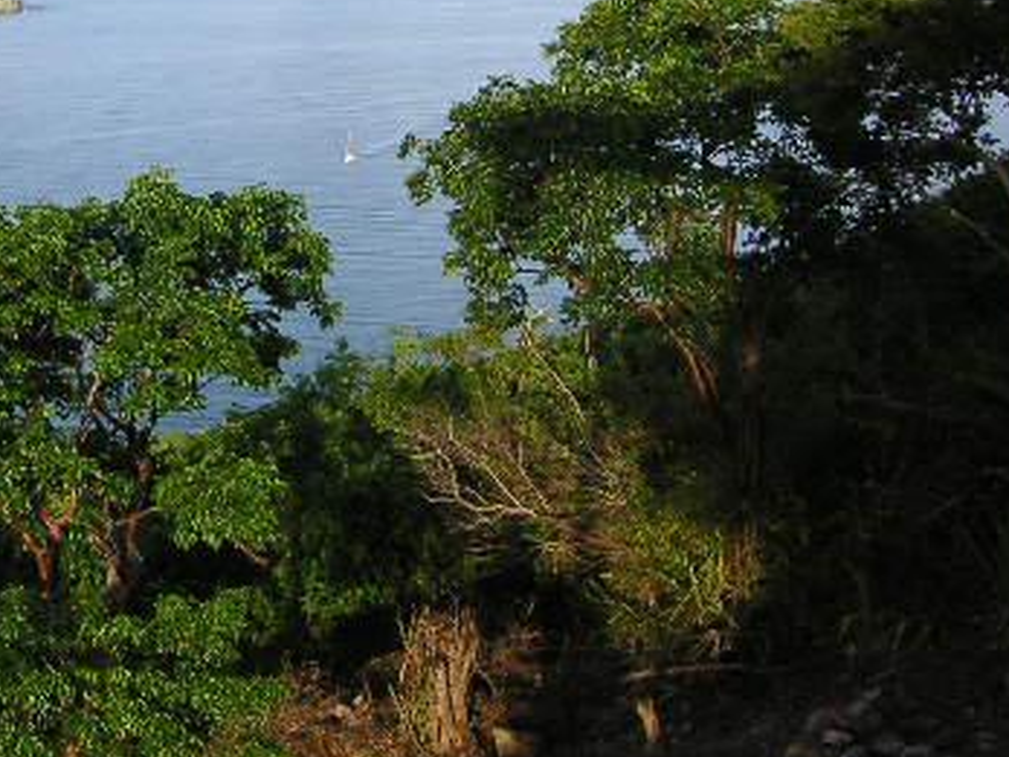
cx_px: 116
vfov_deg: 21.2
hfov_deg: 27.6
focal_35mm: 68
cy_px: 93
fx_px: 1982
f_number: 2.8
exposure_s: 1/350
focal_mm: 6.1
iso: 50
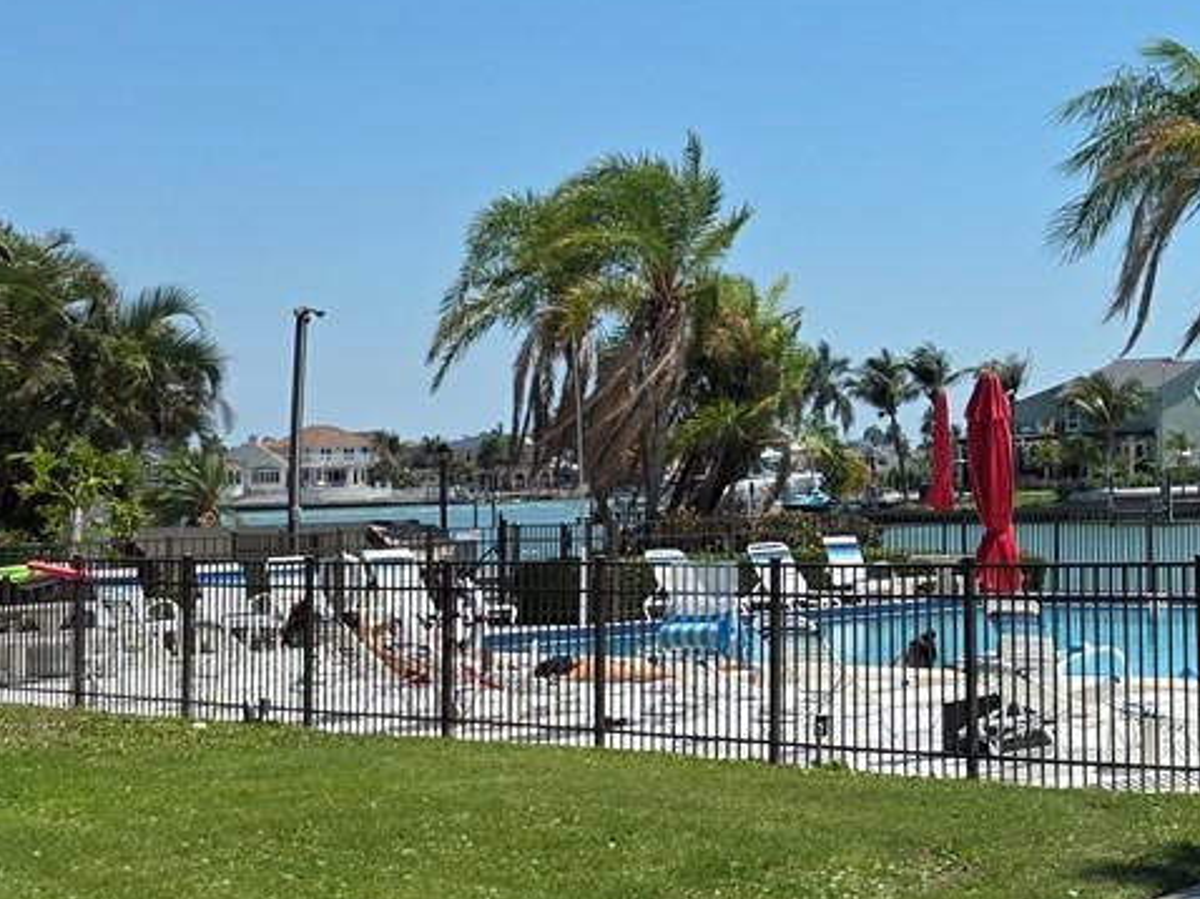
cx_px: 1564
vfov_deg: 19.0
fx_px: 2668
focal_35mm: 77
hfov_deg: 22.6
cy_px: 226
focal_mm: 6.3
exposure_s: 1/7944
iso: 80
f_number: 1.7
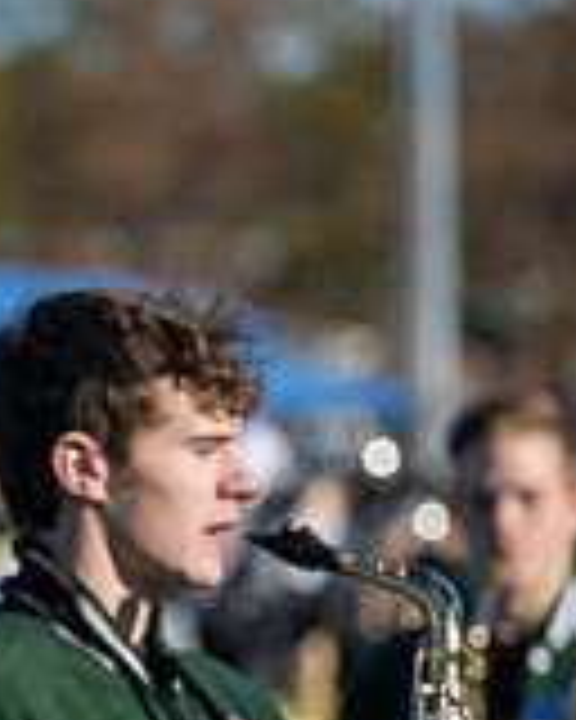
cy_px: 583
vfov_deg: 2.8
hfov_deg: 2.3
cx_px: -711
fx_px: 14490
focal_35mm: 680
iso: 250
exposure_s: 1/2000
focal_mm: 200
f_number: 5
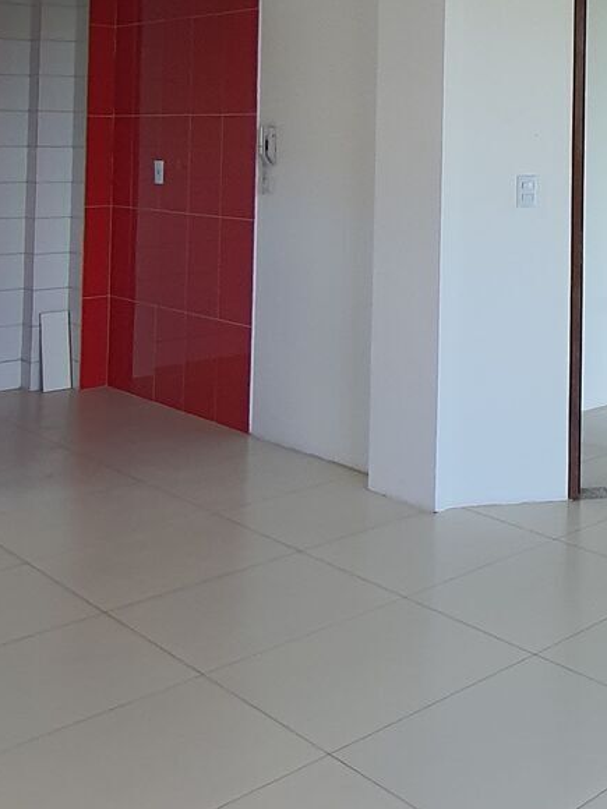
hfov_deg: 27.7
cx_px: 798
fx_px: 1005
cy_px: 63
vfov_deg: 40.2
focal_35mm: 43
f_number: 2.2
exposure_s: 1/120
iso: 80
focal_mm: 1.74
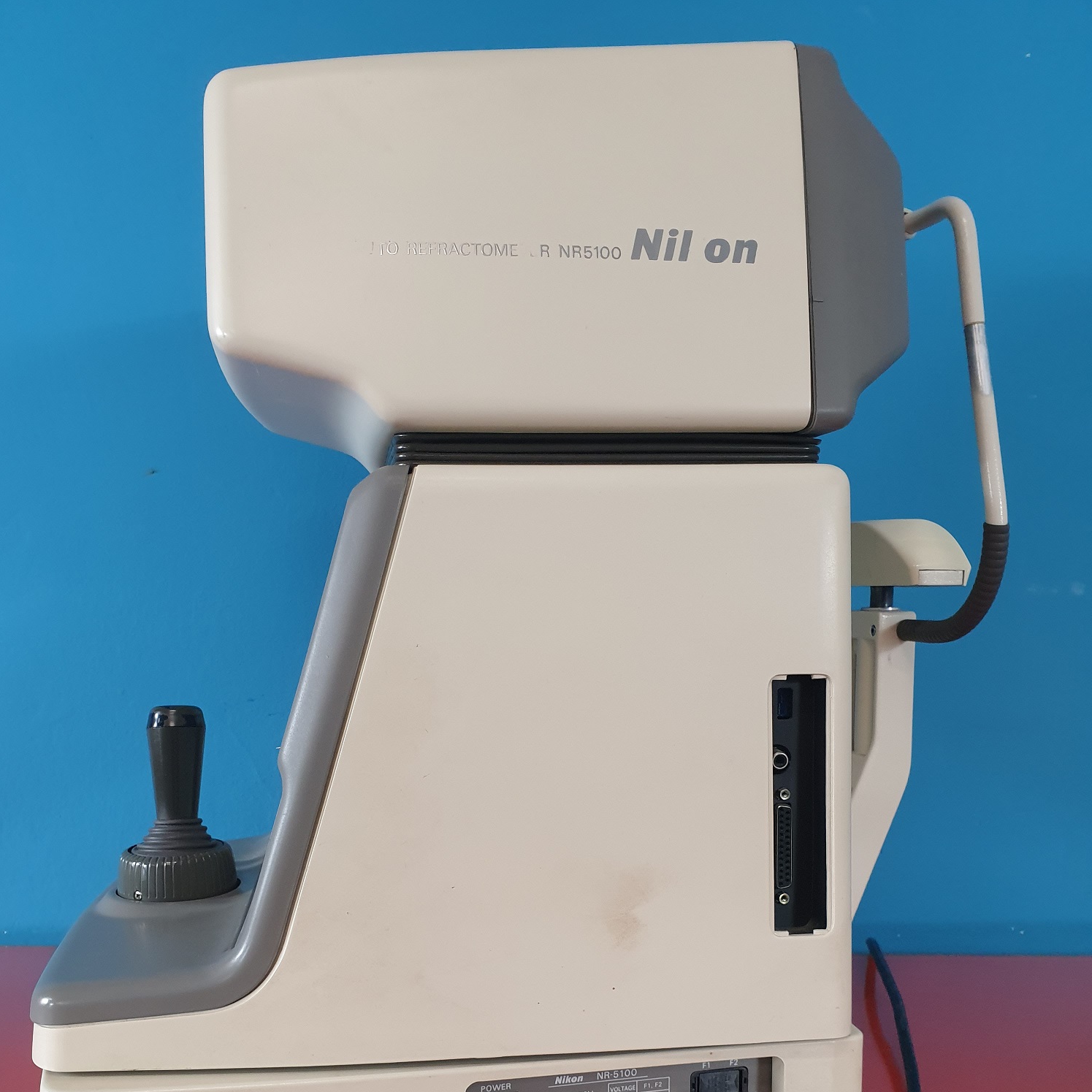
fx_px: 1106
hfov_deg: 52.5
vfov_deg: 51.5
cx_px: 546
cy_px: 730
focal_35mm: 31
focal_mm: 4.3
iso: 250
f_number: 2.4
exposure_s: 1/50
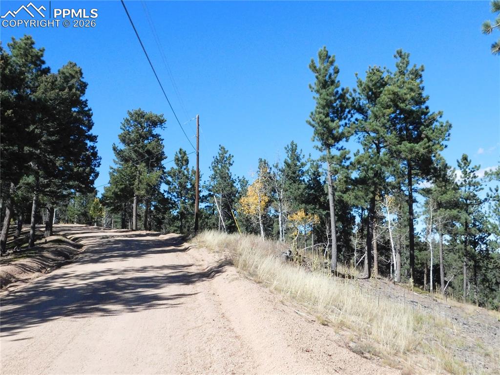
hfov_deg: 51.4
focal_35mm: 36
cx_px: 250
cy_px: 188
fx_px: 520
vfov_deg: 39.6
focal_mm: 6.3
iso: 800
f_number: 7
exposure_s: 1/1500
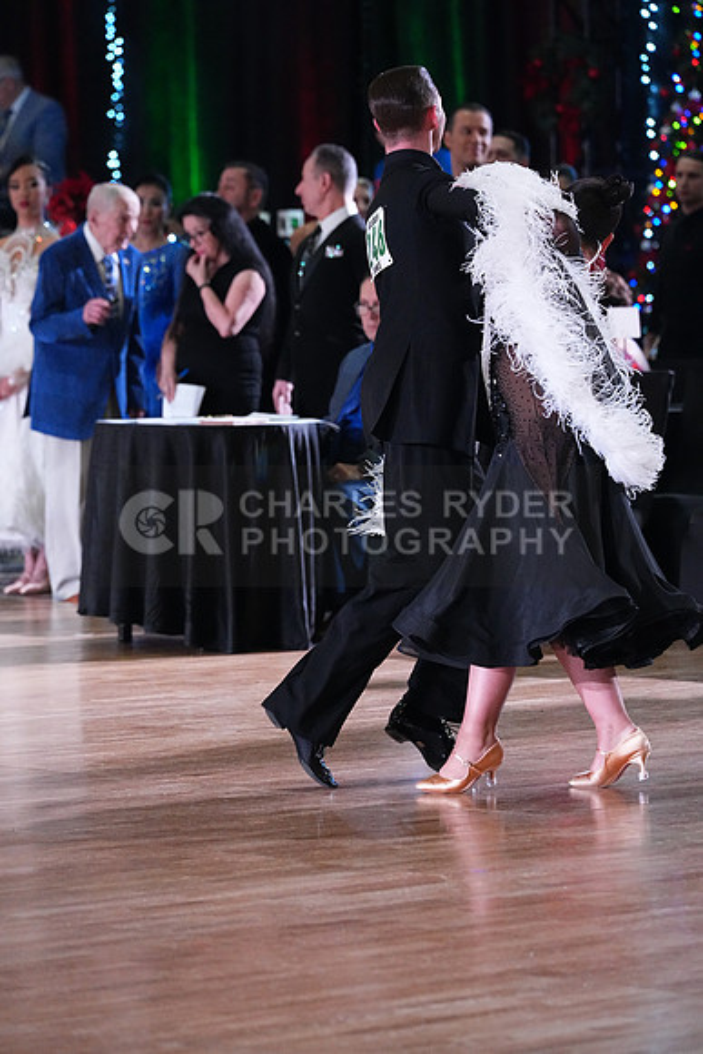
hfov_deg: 6.9
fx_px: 5854
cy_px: 527
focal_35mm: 200
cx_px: 352
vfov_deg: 10.3
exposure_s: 1/400
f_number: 5
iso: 10000
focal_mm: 200
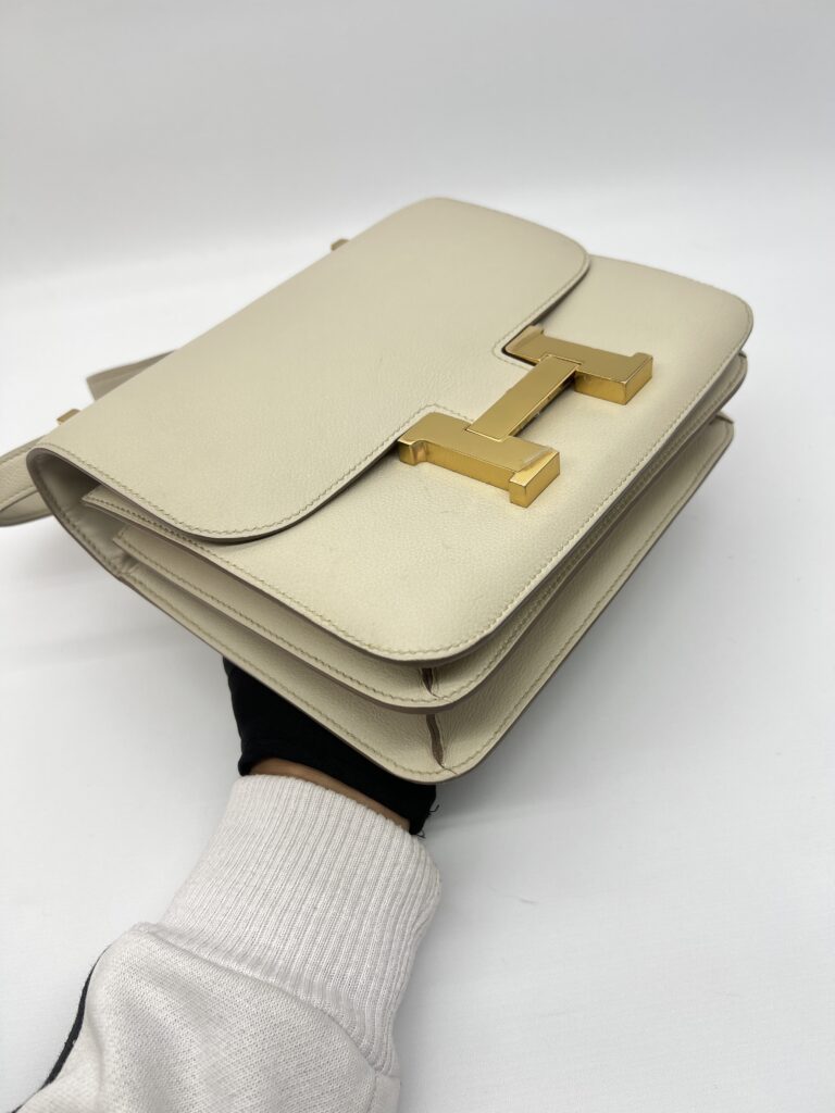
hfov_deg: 53.1
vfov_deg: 67.3
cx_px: 418
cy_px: 556
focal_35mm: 26
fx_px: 836
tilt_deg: -47.3
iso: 40
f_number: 1.5
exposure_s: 1/157
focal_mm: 5.7
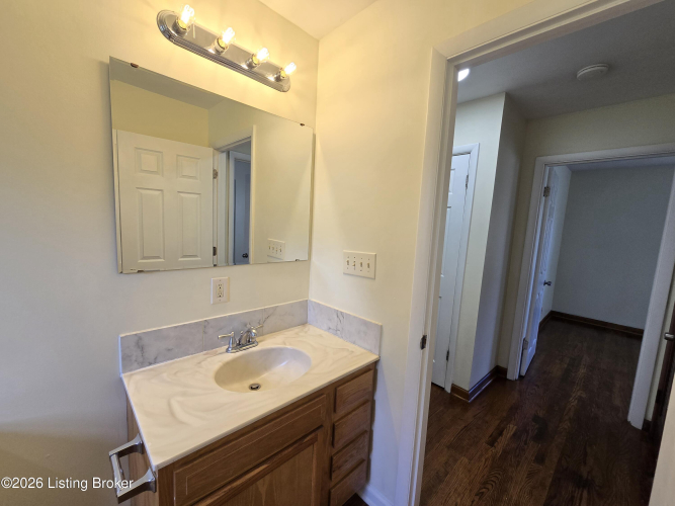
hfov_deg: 106.2
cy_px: 253
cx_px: 338
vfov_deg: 89.9
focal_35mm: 13
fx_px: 253
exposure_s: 1/120
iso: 80
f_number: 2.2
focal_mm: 2.2
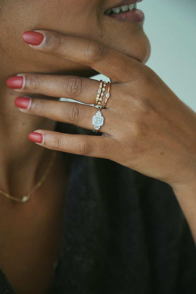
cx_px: 98
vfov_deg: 31.4
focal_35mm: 64
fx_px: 522
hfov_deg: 21.2
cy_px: 147
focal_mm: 43
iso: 100
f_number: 2.8
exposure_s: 1/80
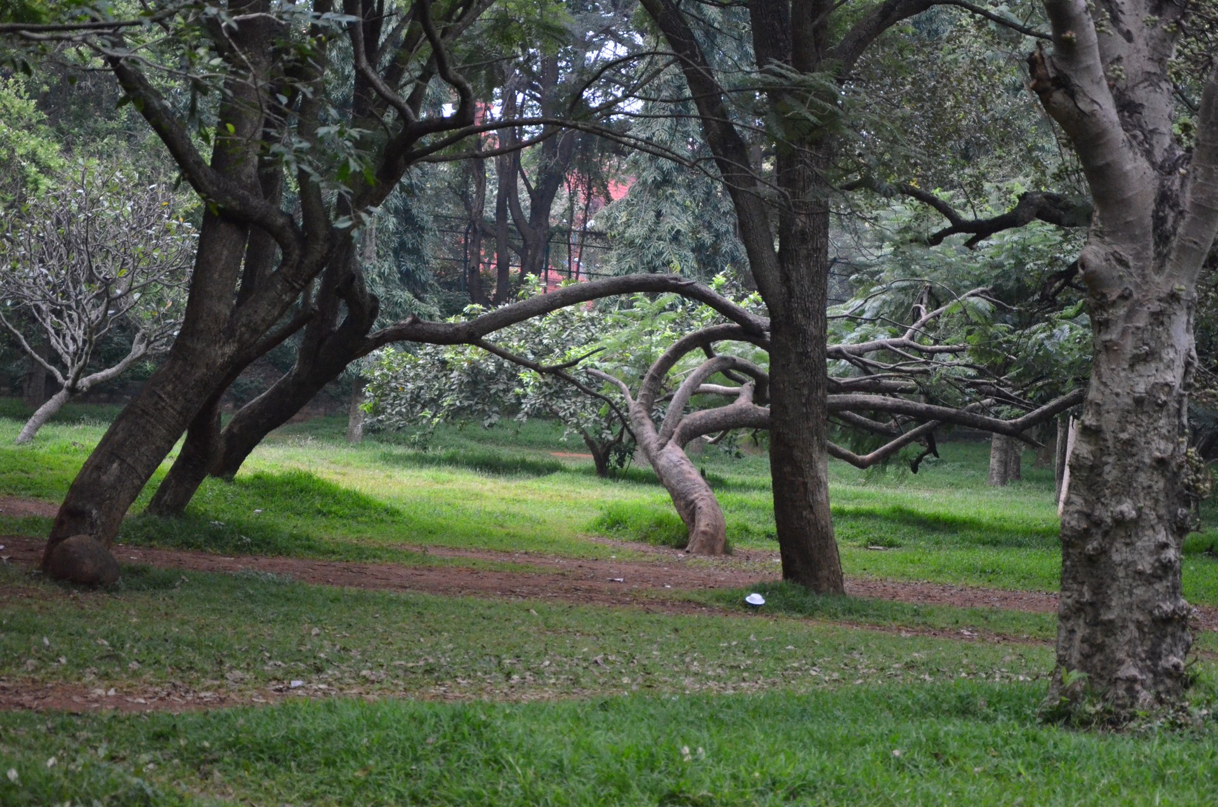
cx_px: 609
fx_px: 2634
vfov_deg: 17.4
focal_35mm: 78
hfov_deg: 26.0
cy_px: 404
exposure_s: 1/320
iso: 5000
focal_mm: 52
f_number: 5
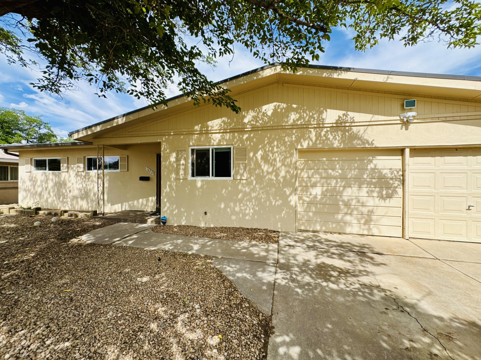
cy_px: 180
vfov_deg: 85.7
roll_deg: -0.1
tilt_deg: -0.4
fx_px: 195
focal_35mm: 14
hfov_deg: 102.1
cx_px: 240
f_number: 2.2
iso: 50
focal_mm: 2.22
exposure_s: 1/1160
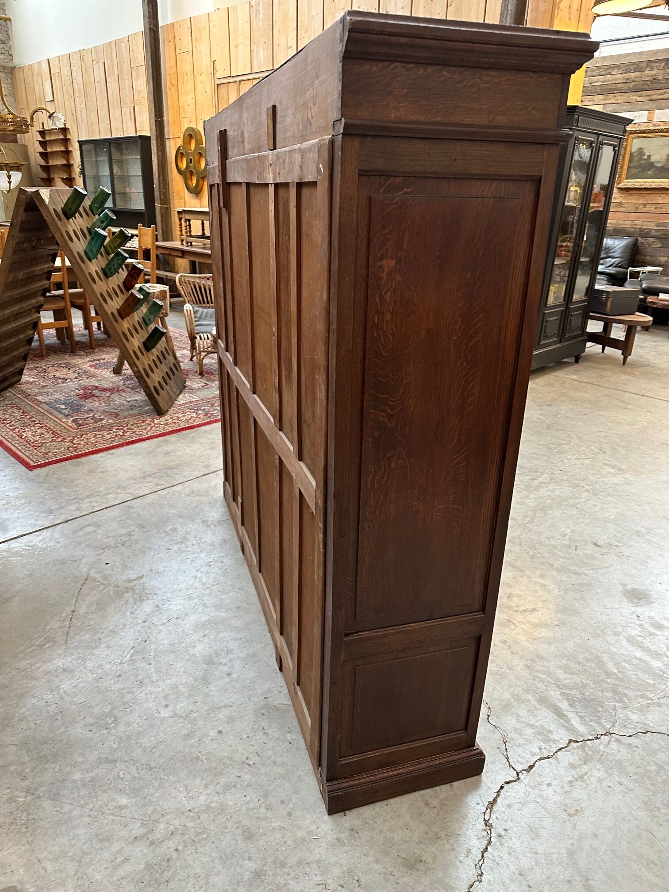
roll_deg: -1.7
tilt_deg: -23.4
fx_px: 618
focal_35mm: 24
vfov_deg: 71.6
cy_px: 446
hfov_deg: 56.8
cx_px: 334
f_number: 1.78
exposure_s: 1/60
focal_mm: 6.86
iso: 320
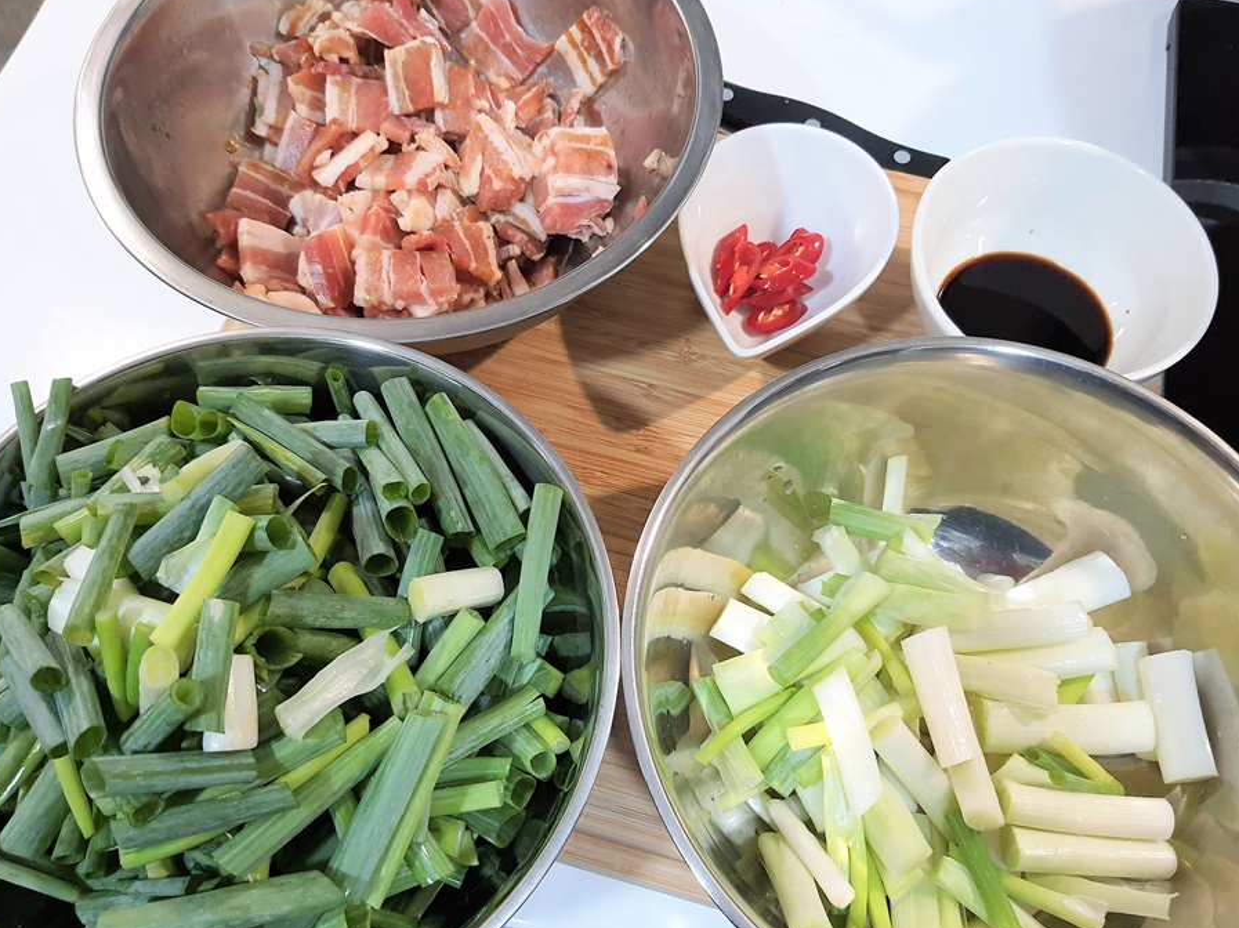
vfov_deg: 48.1
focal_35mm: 29
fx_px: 1038
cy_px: 504
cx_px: 606
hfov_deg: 61.7
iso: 200
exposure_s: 1/120
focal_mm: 4.32
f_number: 1.7
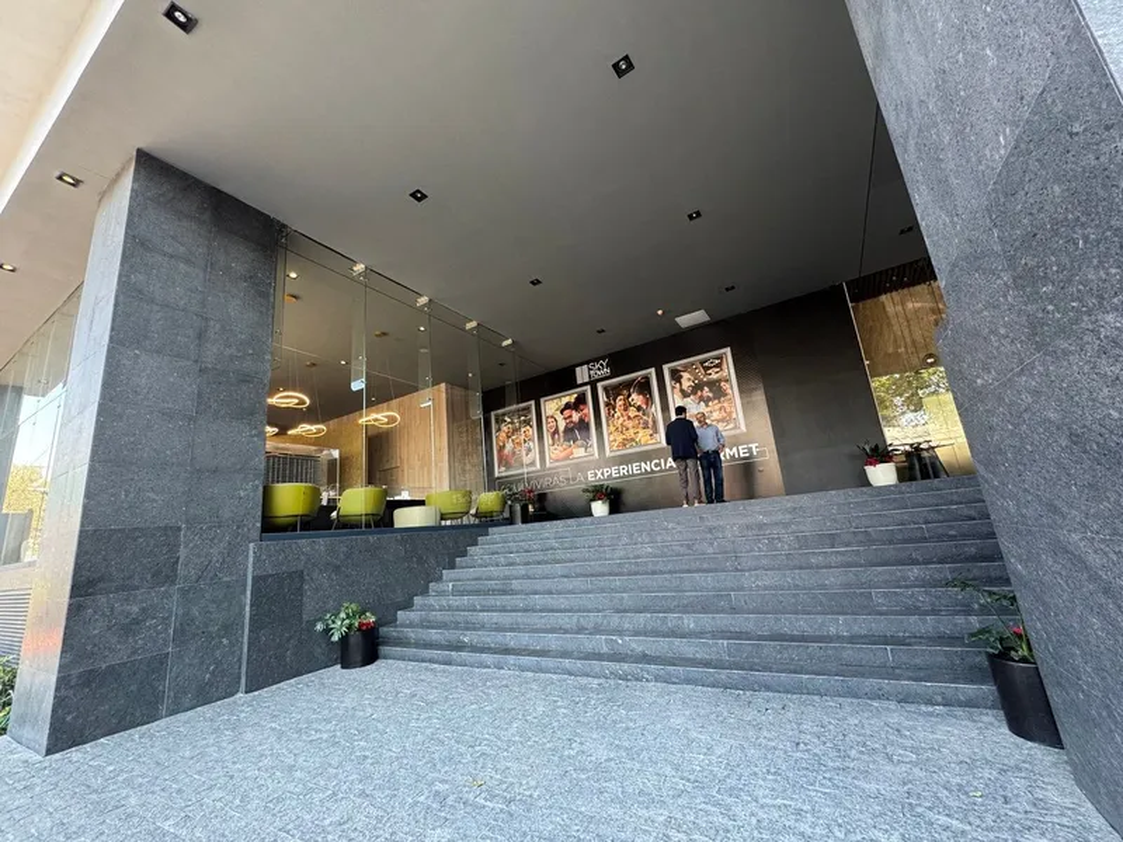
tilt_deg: +14.9
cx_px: 562
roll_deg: +6.3
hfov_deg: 102.1
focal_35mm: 14
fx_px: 454
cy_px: 421
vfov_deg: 85.7
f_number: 2.2
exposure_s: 1/99
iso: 125
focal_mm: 2.22
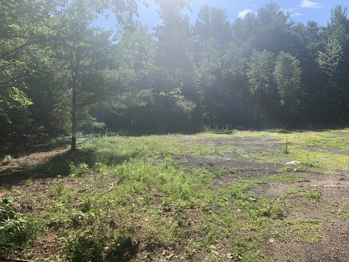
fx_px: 262
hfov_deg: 67.3
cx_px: 174
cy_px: 131
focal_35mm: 26
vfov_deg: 53.1
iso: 25
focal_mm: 4.25
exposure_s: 1/1634
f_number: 1.8
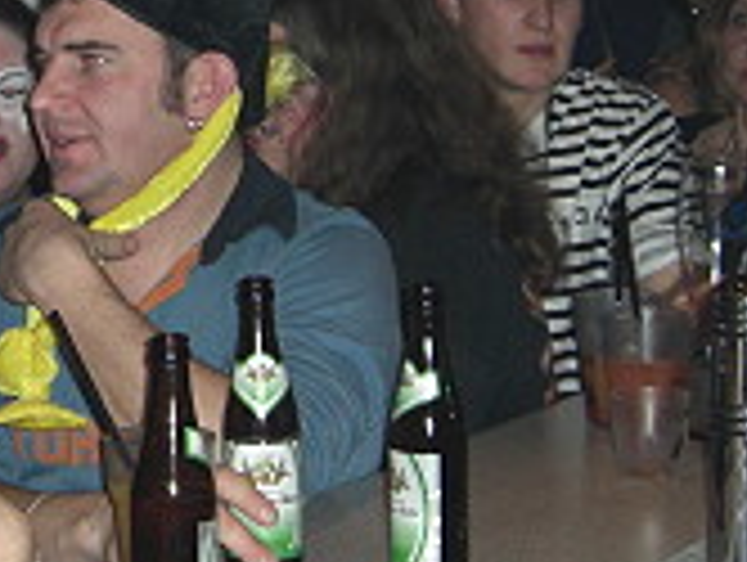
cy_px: -7
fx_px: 2658
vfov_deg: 11.9
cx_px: -83
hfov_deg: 15.6
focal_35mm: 123
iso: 200
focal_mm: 7.9
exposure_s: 1/60
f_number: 2.8
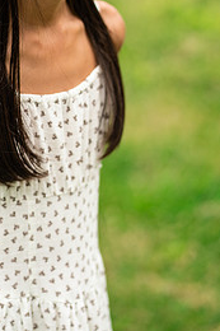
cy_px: 65
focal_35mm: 147
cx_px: 33
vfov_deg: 13.9
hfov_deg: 9.3
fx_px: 1349
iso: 400
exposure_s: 1/2000
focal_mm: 85
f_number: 2.5
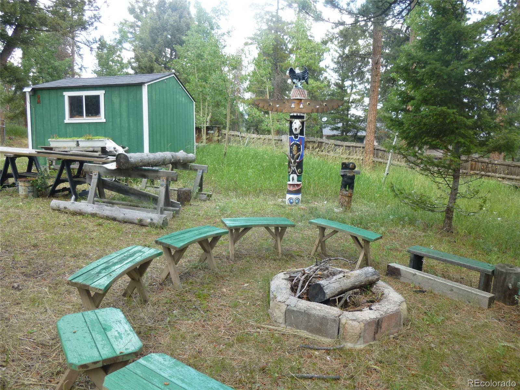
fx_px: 376
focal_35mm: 25
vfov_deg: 54.9
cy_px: 195
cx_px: 260
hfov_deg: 69.4
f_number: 3.1
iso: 100
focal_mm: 4.5
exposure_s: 1/125
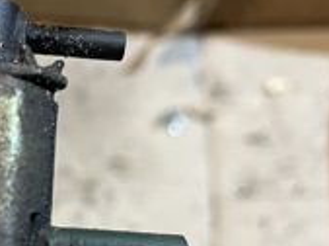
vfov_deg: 19.7
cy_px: 168
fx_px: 702
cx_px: 0
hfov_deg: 25.1
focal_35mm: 74
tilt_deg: -62.5
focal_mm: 5.1
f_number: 1.6
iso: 500
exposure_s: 1/33
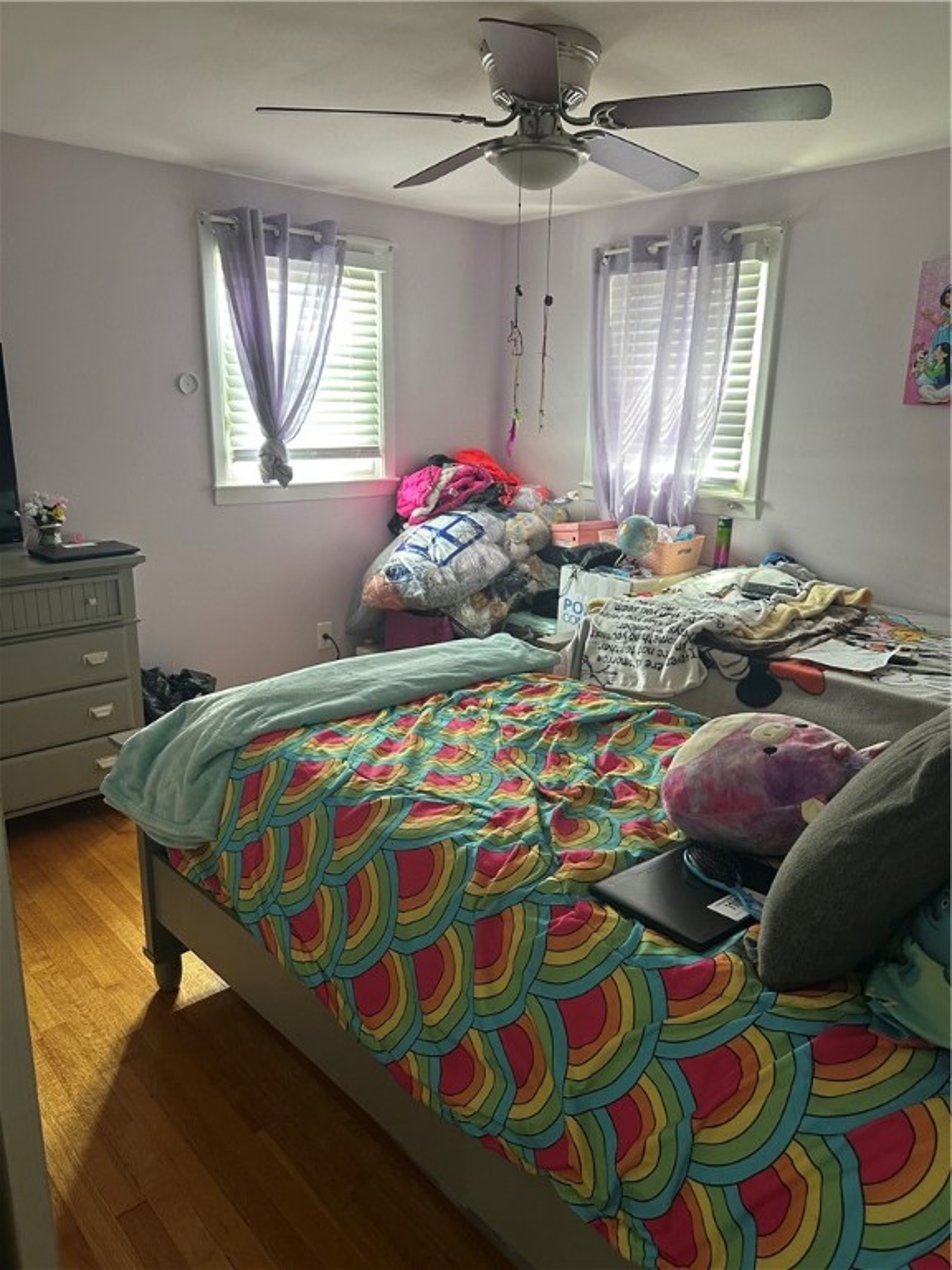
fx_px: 880
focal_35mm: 24
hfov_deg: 56.8
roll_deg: -1.2
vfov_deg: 71.6
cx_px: 476
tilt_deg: -13.9
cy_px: 635
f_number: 1.78
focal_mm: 6.86
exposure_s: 1/60
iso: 250
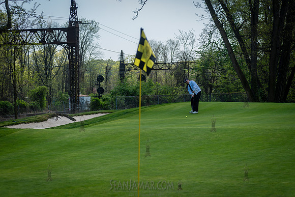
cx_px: 148
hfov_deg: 23.9
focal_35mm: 85
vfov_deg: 16.1
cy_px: 98
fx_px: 696
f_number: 3.5
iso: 100
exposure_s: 1/500
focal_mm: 80
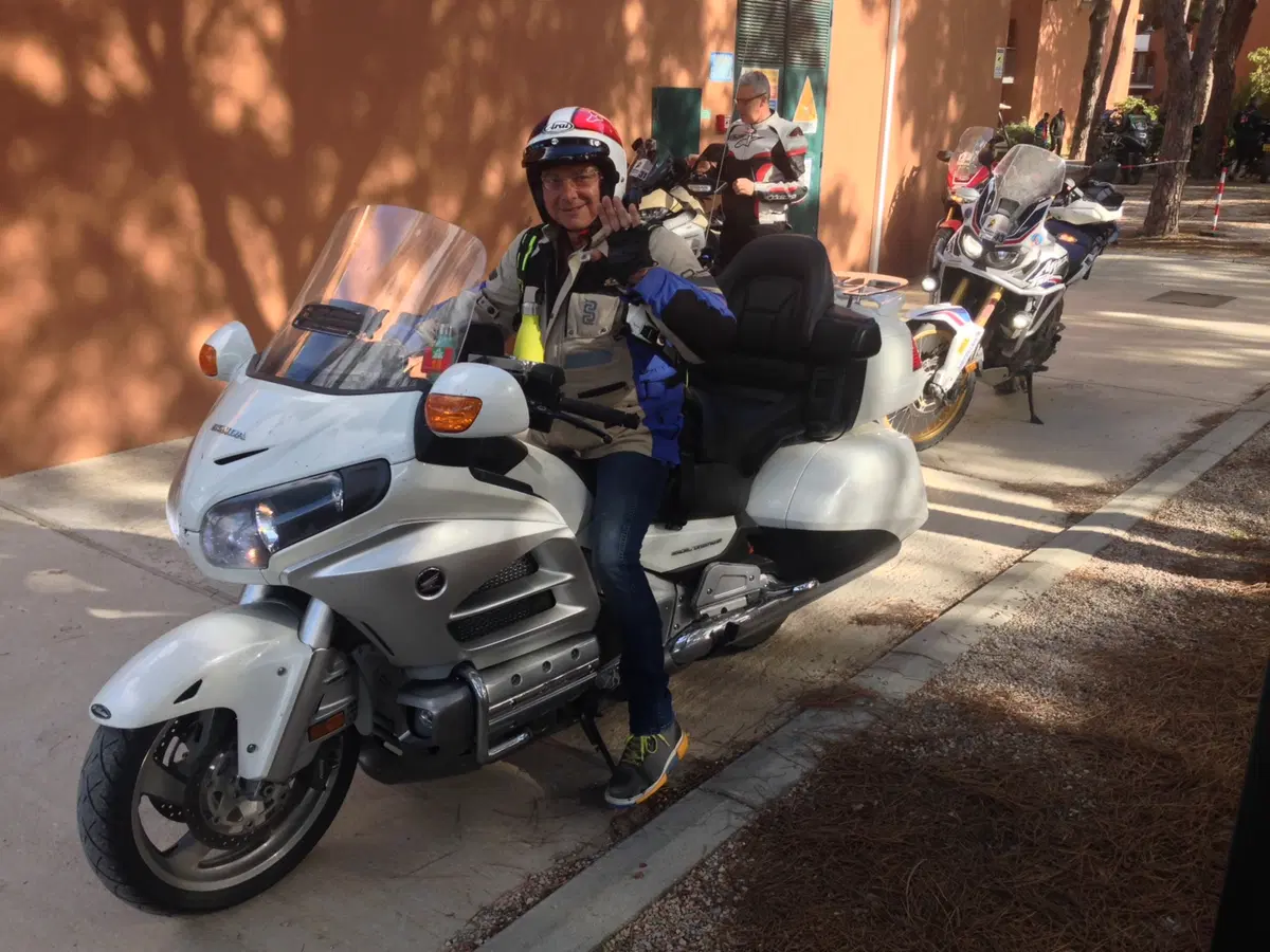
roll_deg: -0.5
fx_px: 1211
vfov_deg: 42.9
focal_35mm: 33
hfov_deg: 55.4
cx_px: 635
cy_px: 476
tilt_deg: -17.8
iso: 50
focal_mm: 4.12
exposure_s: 1/301
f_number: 2.4
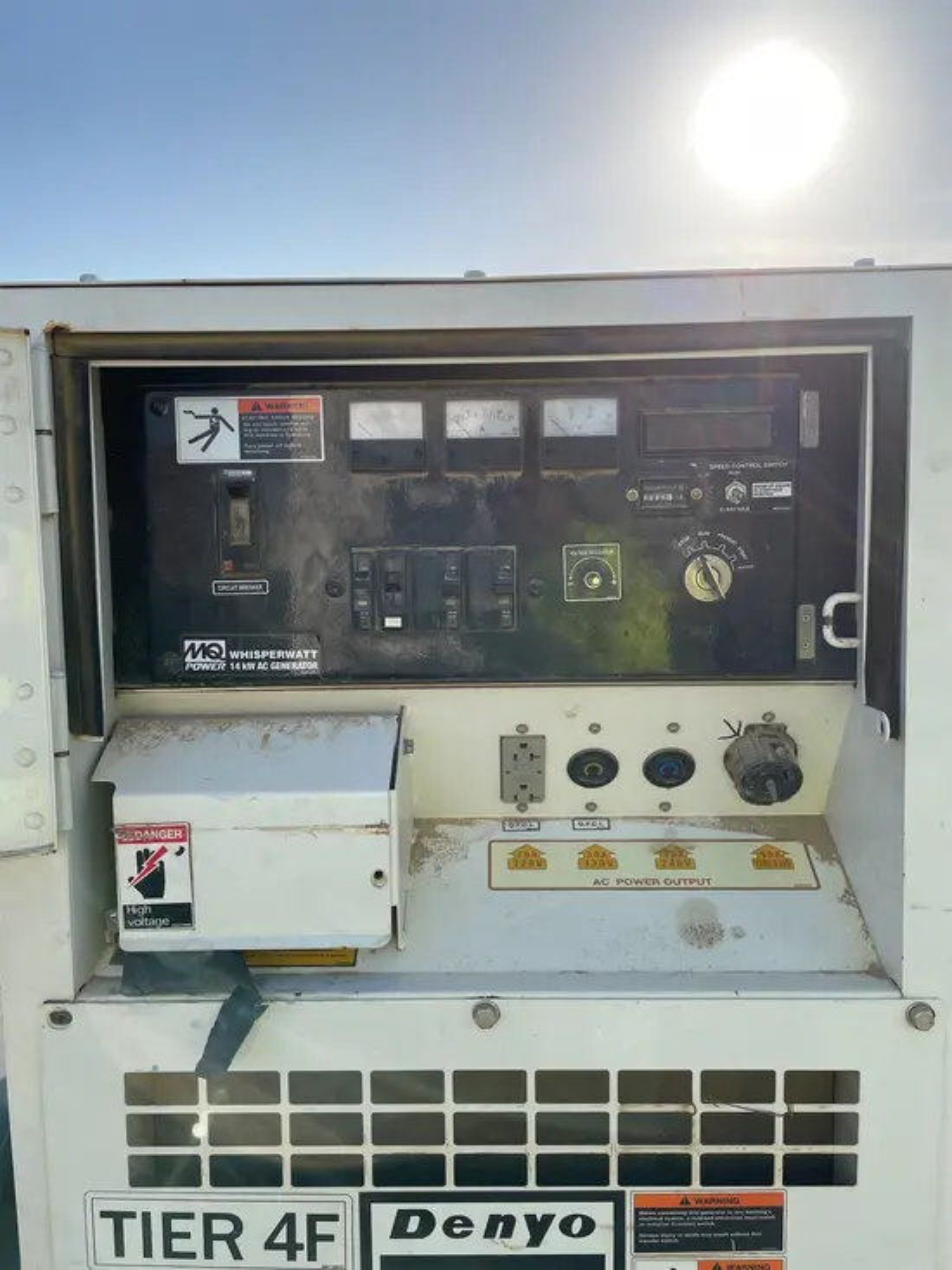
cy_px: 635
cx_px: 476
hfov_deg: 53.1
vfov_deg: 67.3
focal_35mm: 26
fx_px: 953
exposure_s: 1/3731
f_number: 1.6
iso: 50
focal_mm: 4.2
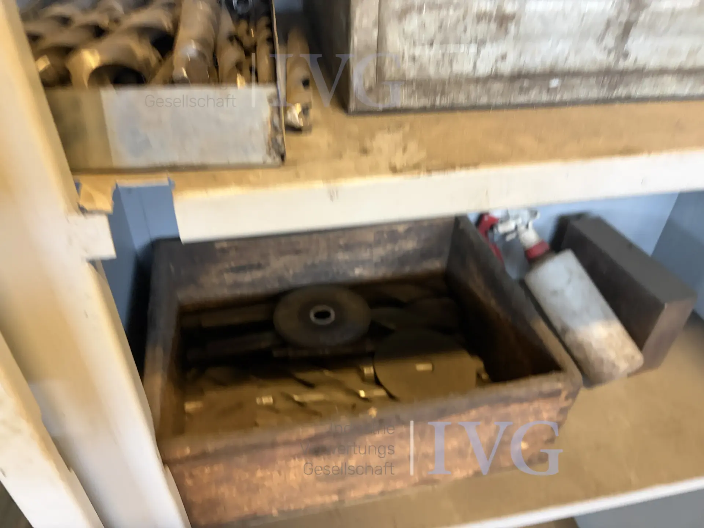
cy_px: 264
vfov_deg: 53.1
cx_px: 352
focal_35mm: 26
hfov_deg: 67.3
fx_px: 529
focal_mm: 5.96
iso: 400
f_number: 1.6
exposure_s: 1/33
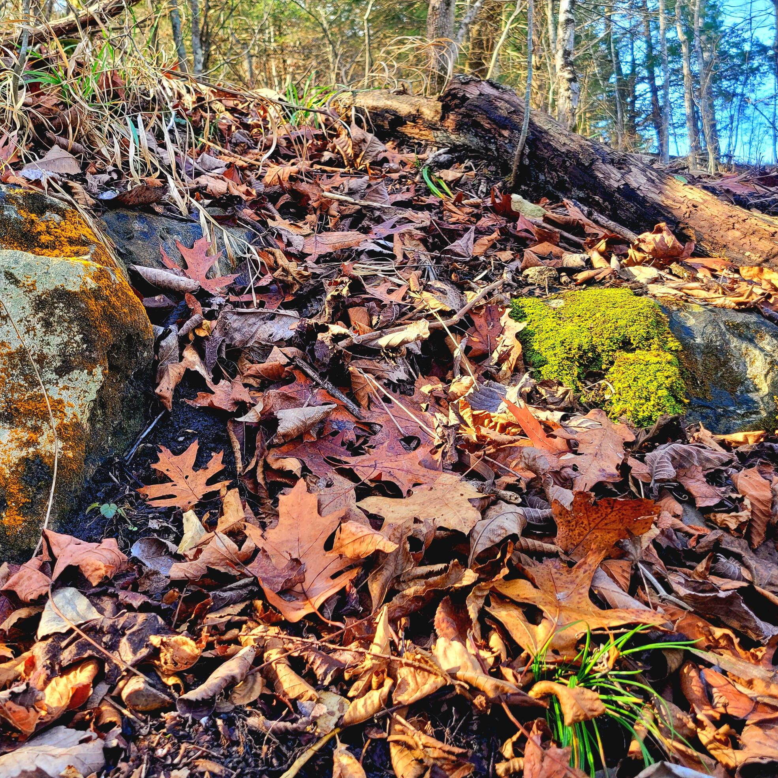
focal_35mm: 35
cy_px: 362
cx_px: 276
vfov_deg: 47.2
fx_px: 890
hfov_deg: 46.7
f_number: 1.8
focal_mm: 5.4
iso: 40
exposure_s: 1/128
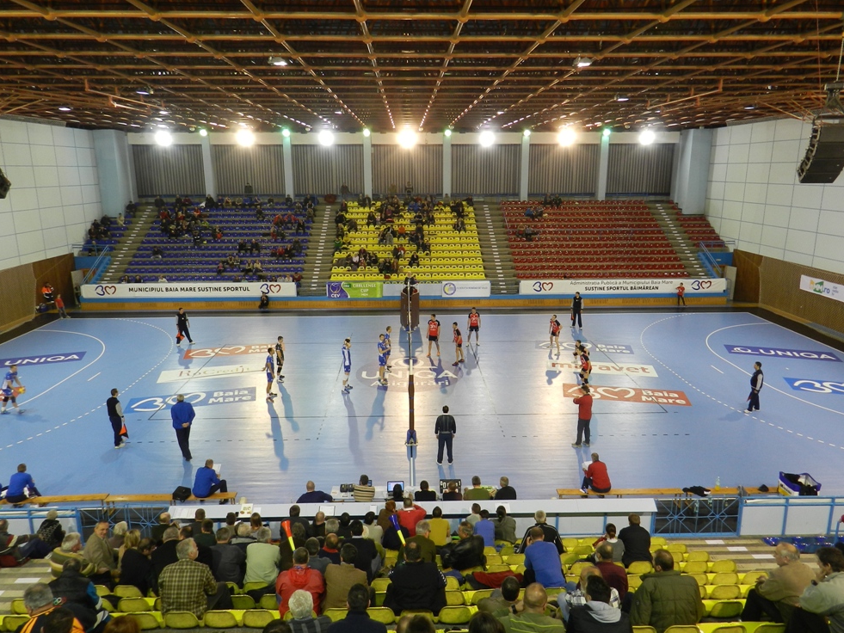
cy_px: 304
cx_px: 424
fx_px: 585
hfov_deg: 71.6
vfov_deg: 56.8
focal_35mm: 24
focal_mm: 4
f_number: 3.4
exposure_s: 1/30
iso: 160
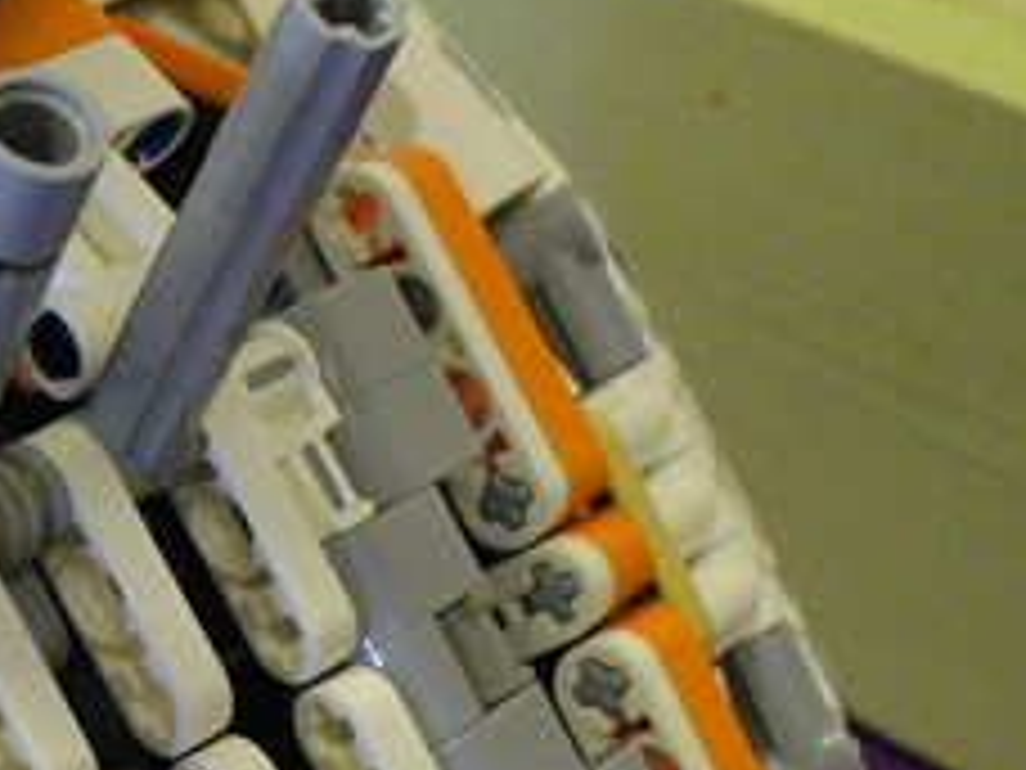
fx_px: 3083
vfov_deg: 14.0
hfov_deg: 18.2
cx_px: -112
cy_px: 811
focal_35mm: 104
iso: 400
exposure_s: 1/50
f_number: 2.8
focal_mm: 6.1
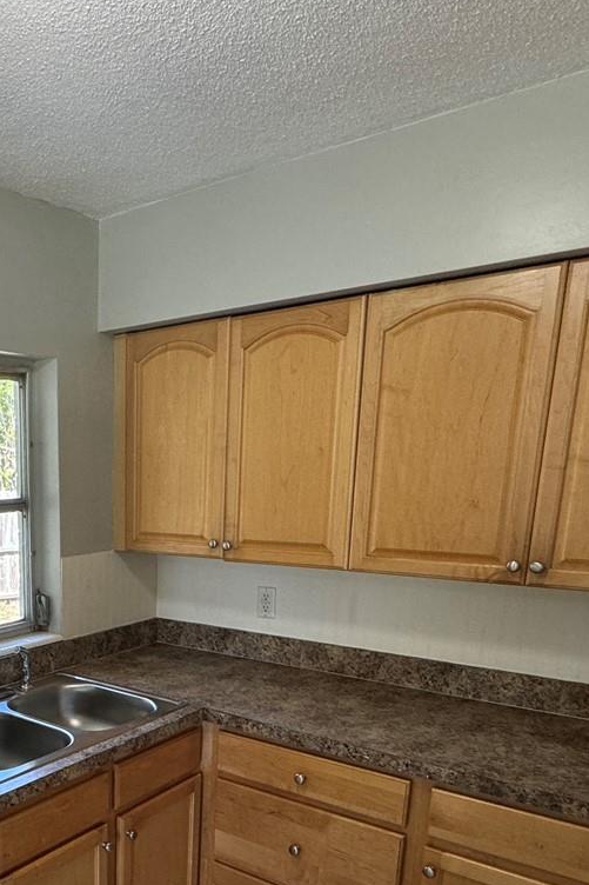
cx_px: 36
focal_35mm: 31
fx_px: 761
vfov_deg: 57.5
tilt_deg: -15.9
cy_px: 653
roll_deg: +1.0
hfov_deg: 38.7
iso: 200
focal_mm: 2.22
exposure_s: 1/120
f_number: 2.2
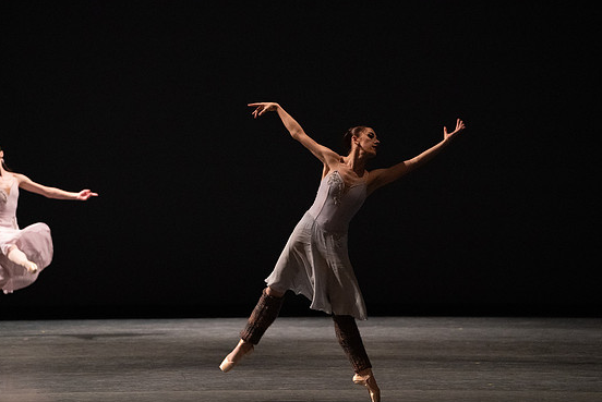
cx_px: 300
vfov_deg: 6.6
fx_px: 3514
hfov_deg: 9.8
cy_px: 209
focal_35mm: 210
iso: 12800
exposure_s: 1/400
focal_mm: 200
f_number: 5
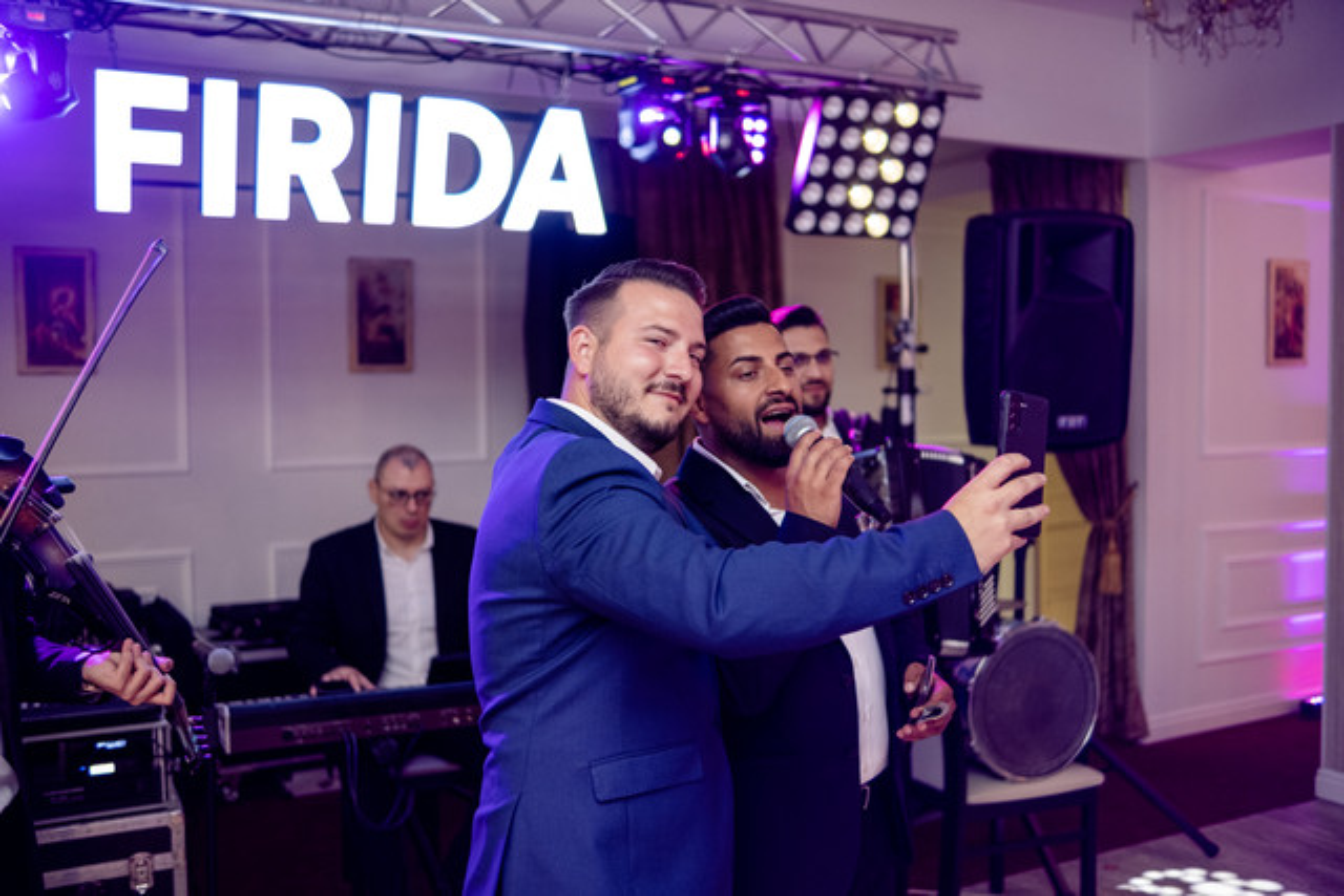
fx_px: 1307
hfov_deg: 54.4
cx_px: 672
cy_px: 448
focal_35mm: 35
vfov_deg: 37.9
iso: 640
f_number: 1.6
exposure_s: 1/200
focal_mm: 23
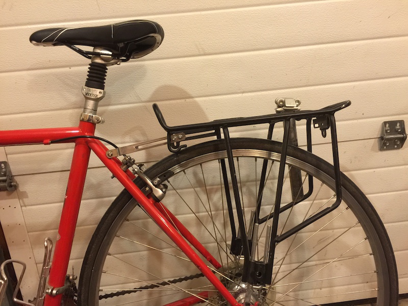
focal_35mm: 29
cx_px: 204
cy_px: 153
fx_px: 342
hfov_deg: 61.7
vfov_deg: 48.2
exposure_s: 1/8
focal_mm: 4.15
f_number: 2.2
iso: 125
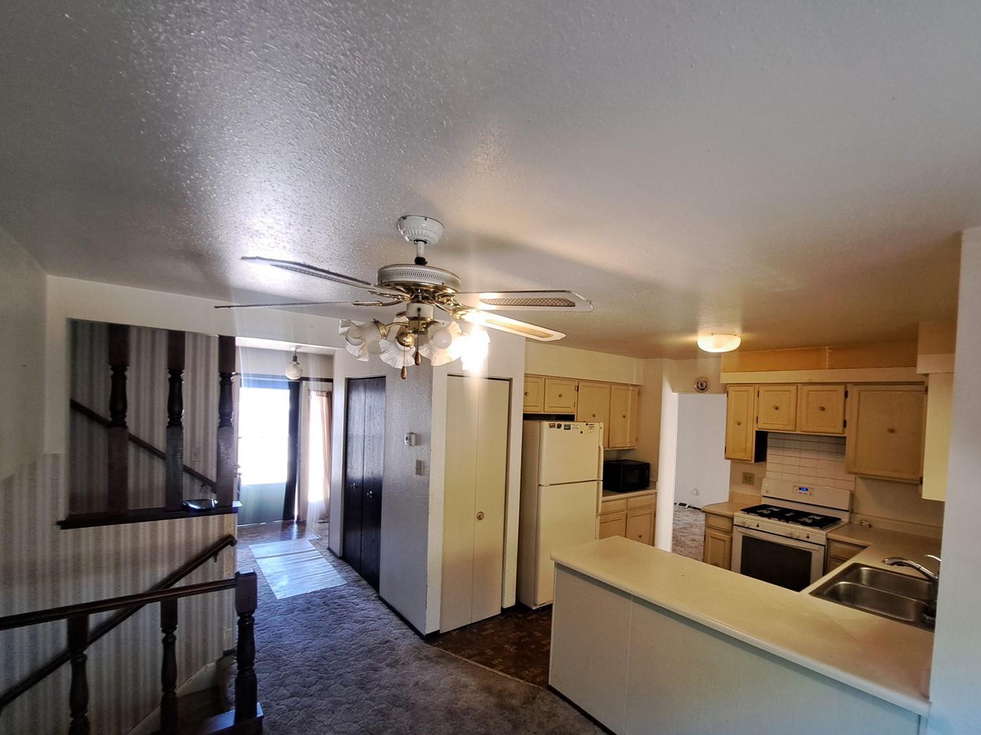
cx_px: 541
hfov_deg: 97.8
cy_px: 413
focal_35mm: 15
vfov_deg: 81.4
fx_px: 425
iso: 125
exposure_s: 1/50
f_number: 2.2
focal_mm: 1.74
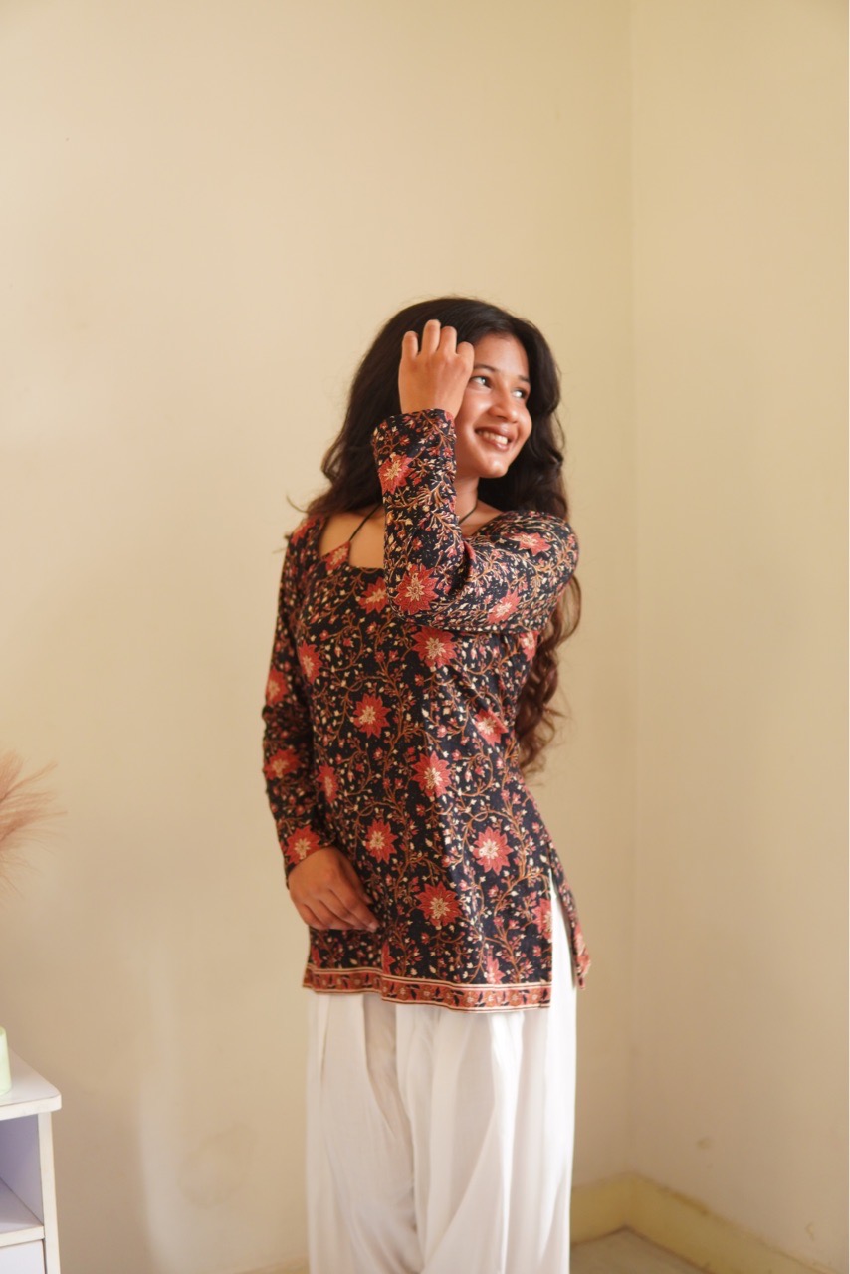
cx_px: 425
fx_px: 1593
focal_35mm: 45
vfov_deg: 43.6
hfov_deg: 29.9
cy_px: 637
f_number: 1.4
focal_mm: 30
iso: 320
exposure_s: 1/30
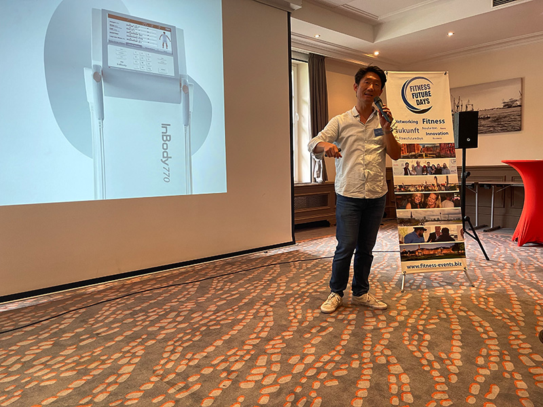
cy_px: 204
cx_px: 272
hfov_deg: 67.3
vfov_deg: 53.1
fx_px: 408
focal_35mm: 26
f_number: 1.6
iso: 160
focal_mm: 5.1
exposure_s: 1/60
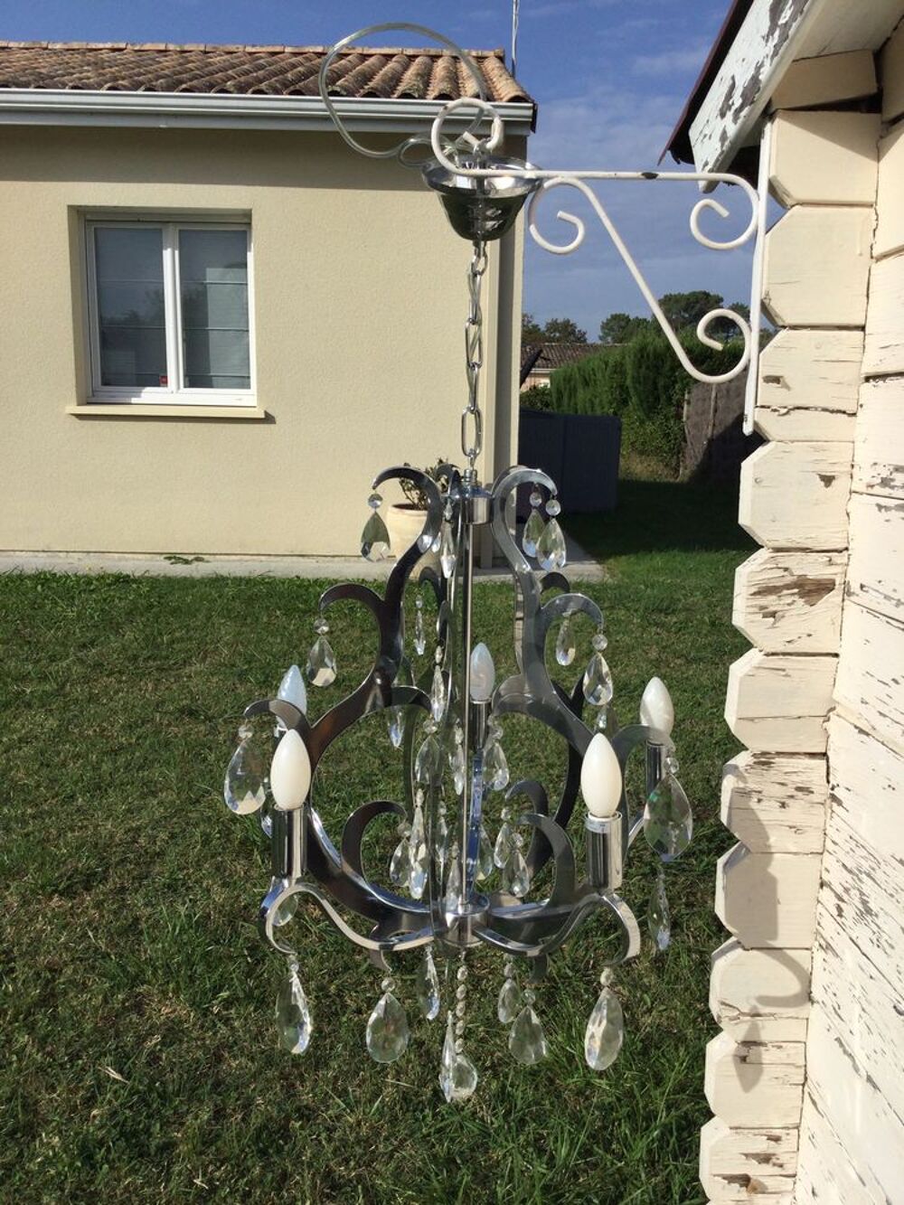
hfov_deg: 45.4
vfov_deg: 58.3
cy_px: 602
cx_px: 452
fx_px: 1079
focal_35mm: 31
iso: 25
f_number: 2.4
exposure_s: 1/2146
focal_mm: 3.3
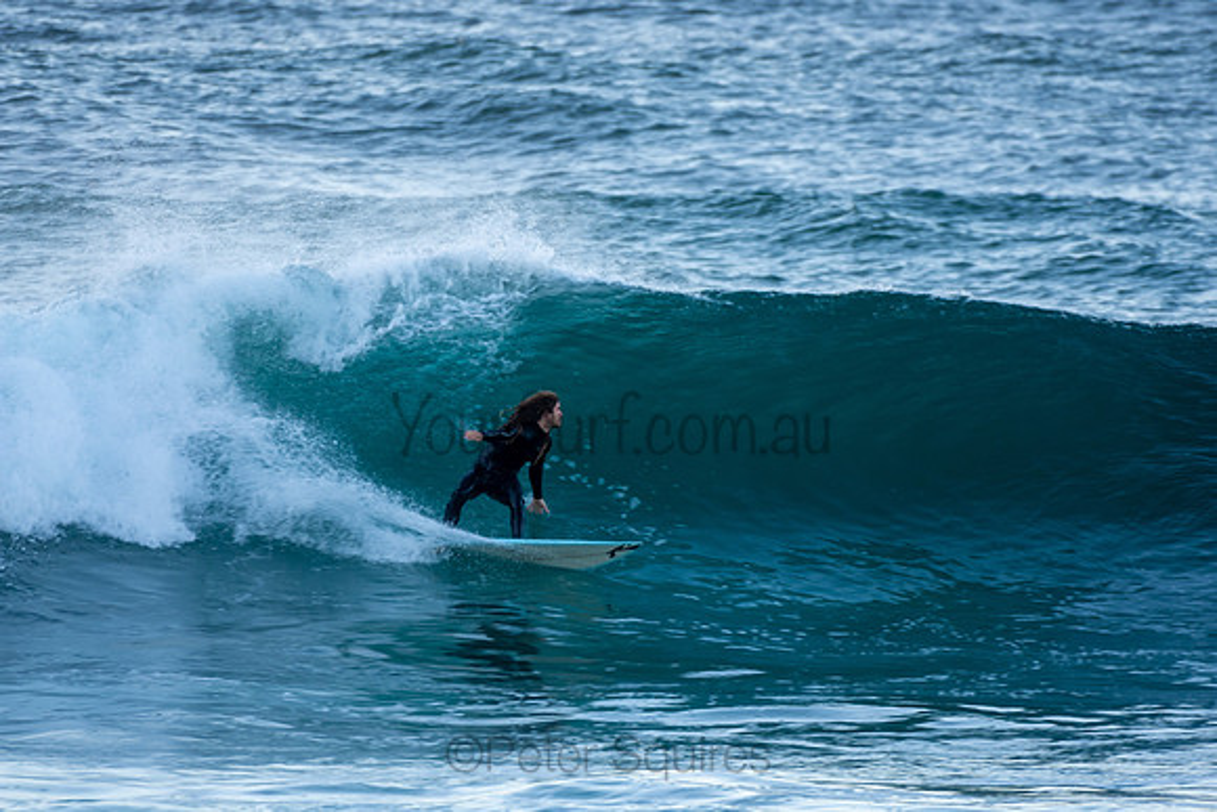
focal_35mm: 750
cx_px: 608
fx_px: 25359
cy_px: 406
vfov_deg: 1.8
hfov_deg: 2.7
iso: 320
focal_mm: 500
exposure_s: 1/250
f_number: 5.6
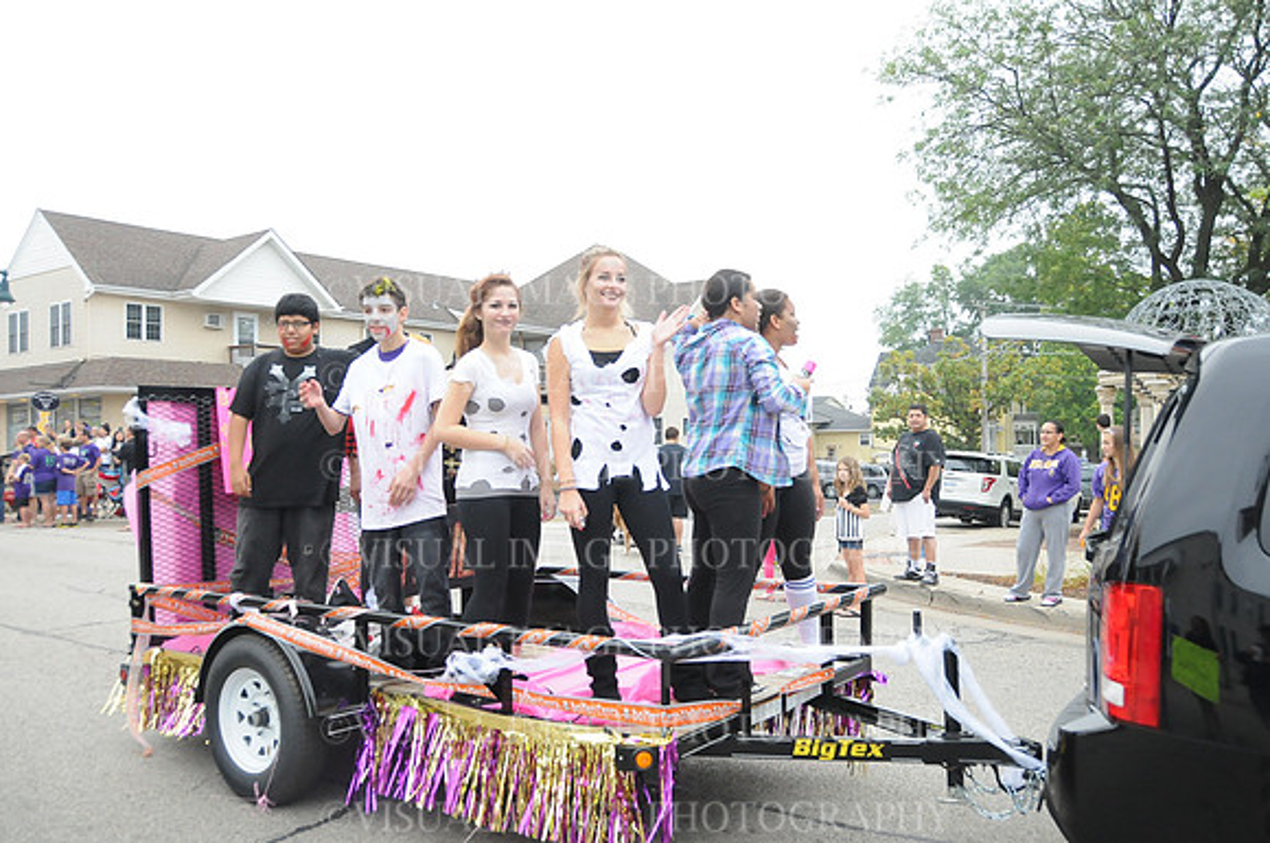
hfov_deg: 62.0
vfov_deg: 43.5
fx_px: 1057
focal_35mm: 30
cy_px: 422
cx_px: 635
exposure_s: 1/640
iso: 1250
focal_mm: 20
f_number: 3.5
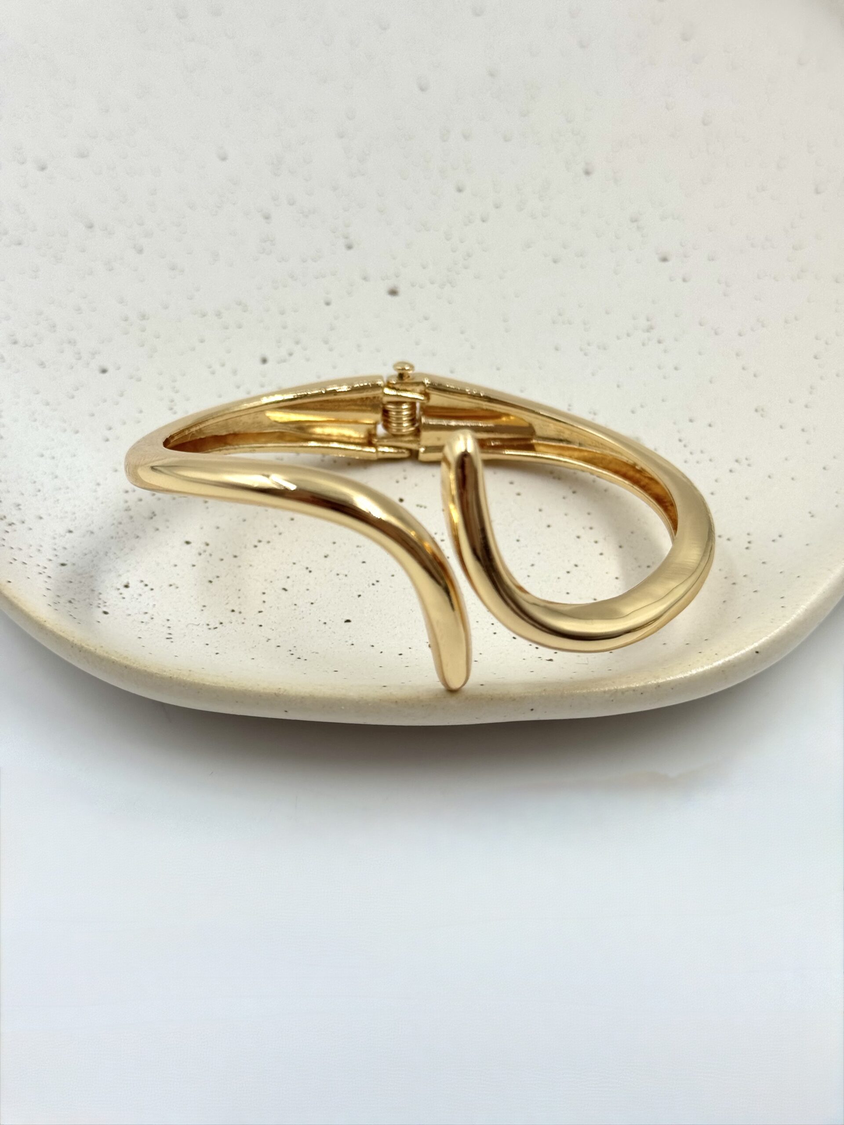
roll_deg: +1.2
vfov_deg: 39.7
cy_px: 562
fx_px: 1560
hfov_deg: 30.3
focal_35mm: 48
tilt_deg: -43.0
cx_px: 422
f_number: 1.78
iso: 64
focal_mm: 6.76
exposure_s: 1/854
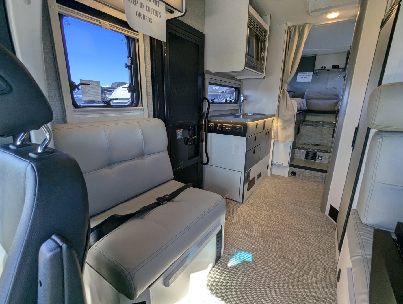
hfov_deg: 94.4
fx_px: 187
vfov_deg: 78.2
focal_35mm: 16
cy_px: 152
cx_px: 202
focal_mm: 2.35
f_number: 2.2
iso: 69
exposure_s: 1/179
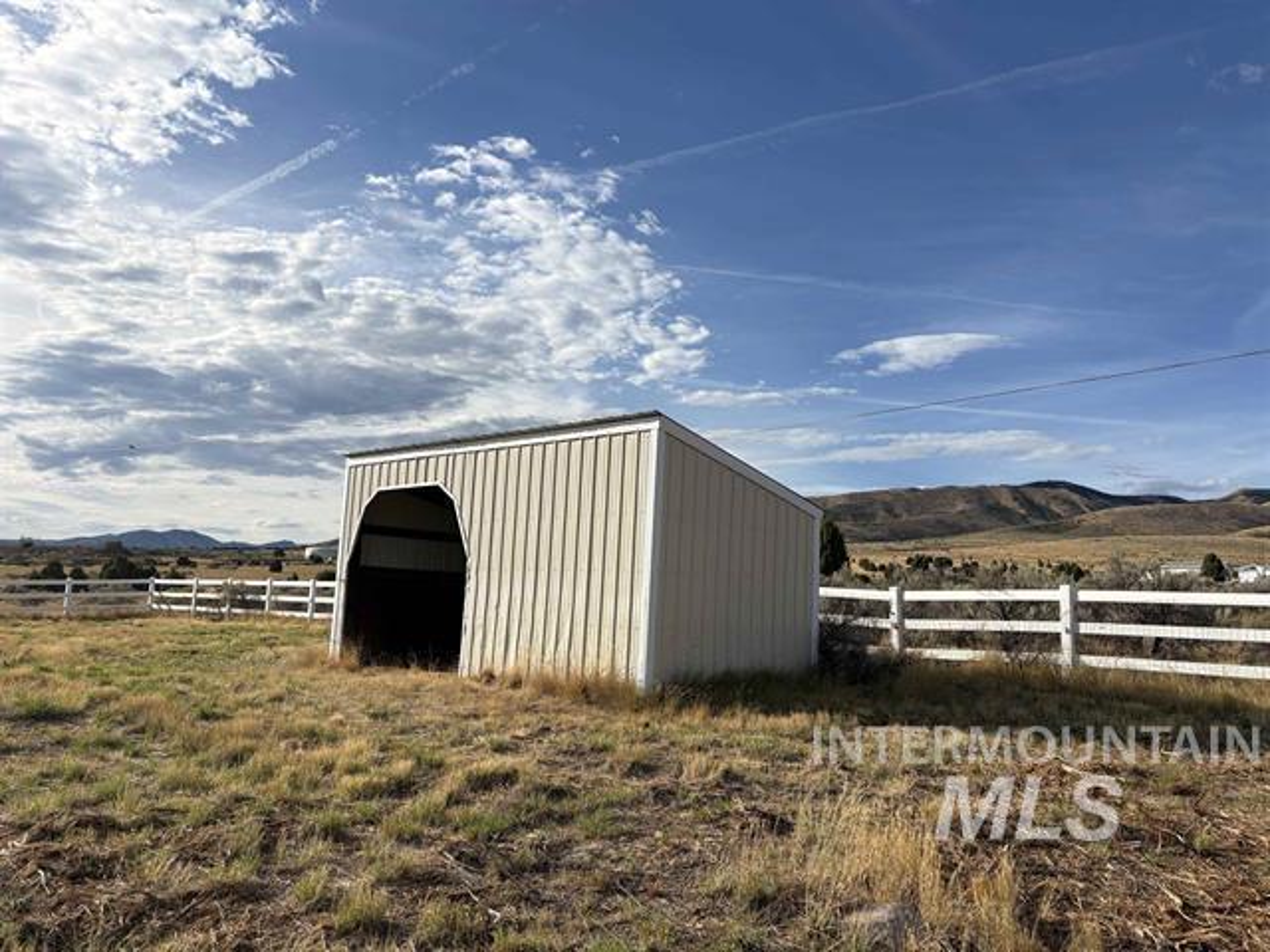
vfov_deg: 53.1
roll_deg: -2.0
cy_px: 476
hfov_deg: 67.3
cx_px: 635
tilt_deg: +8.0
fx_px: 954
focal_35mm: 26
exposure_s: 1/3831
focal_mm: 5.96
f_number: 1.6
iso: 50
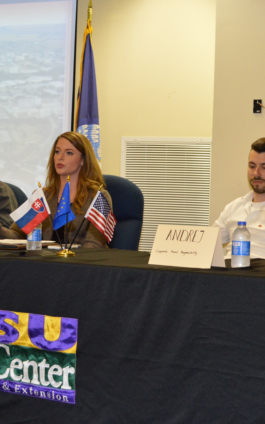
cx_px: 161
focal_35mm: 56
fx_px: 647
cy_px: 215
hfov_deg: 23.1
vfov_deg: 36.3
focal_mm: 24
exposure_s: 1/100
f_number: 4
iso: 1600
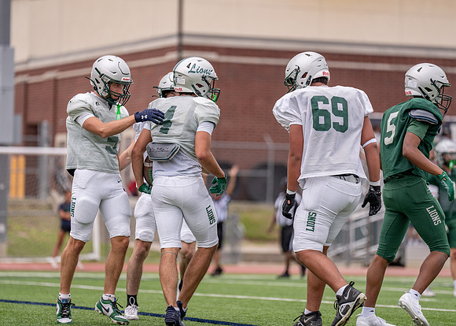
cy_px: 163
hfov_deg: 9.9
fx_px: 2623
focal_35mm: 203
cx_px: 217
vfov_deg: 7.1
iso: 320
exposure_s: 1/3200
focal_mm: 191
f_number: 2.8
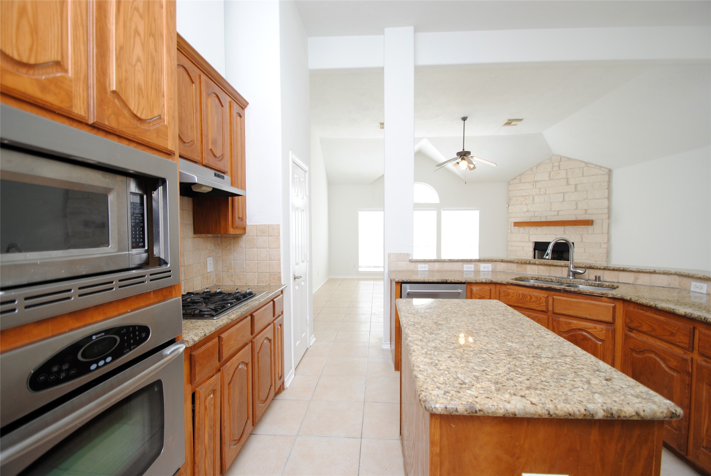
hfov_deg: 100.3
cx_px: 356
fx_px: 297
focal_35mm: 15
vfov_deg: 77.5
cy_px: 238
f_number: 4
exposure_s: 1/60
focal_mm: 10
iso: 200
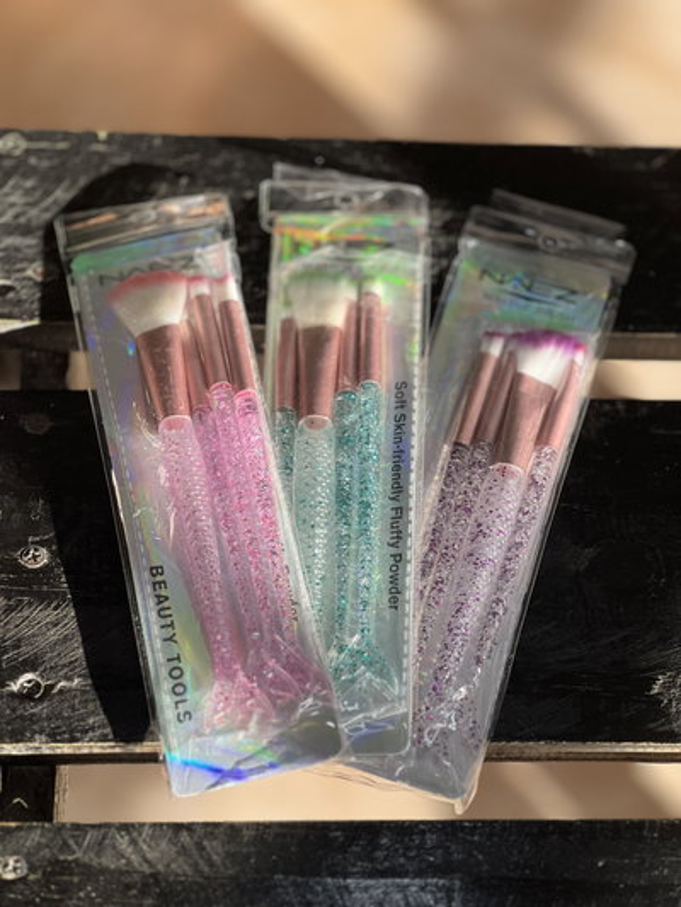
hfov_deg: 19.1
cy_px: 454
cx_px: 340
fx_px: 2019
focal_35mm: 77
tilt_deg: -59.0
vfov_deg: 25.3
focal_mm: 9
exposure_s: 1/121
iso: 32
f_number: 2.8
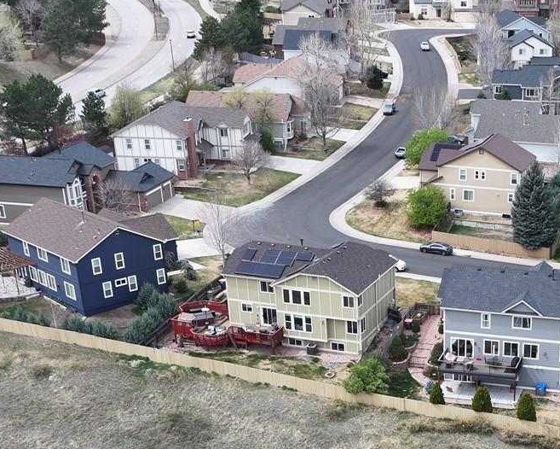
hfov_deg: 31.5
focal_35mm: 57
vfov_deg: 24.7
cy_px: 503
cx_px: 501
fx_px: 945
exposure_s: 1/800
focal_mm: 12.29
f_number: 2.8
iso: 100
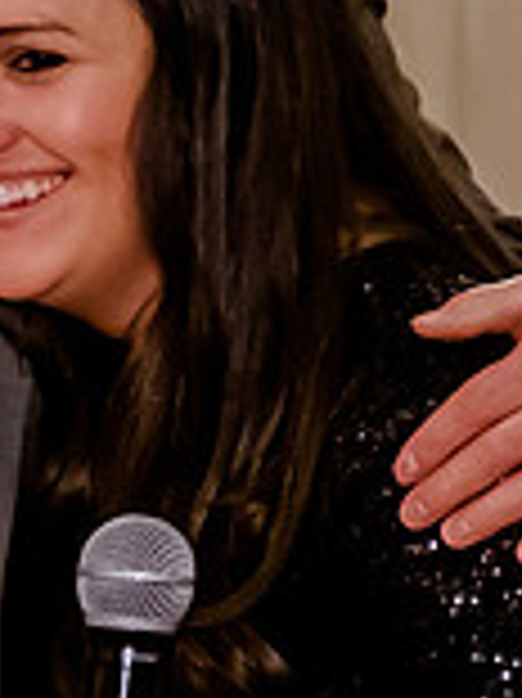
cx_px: 864
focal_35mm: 270
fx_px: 5436
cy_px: 151
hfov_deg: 5.4
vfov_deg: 7.3
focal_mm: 40
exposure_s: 1/200
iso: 5000
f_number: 2.8
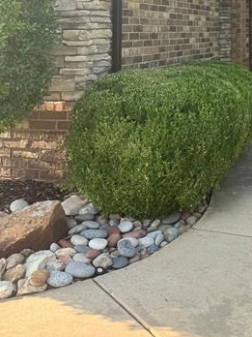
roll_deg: +0.3
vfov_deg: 33.4
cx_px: 267
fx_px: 514
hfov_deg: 25.7
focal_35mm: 53
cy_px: 9
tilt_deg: +4.2
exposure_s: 1/1522
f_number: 1.78
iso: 100
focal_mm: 6.76
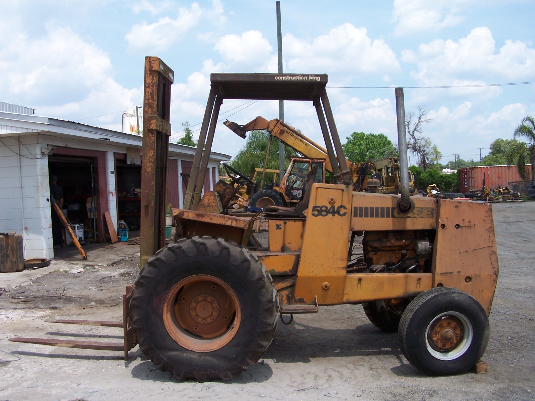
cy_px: 200
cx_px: 268
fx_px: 587
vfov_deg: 37.7
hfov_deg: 49.0
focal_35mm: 38
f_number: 4
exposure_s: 1/640
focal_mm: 6.3
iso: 80
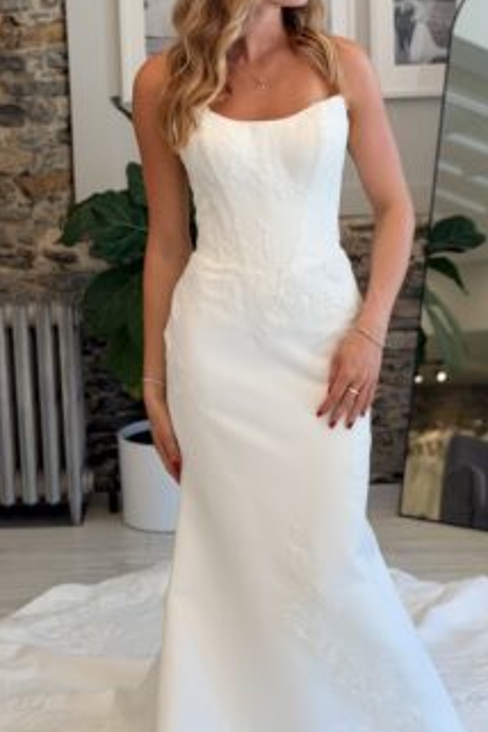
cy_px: 316
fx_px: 1688
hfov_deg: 16.4
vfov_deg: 24.5
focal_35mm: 83
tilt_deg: -10.8
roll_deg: +1.1
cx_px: 290
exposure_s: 1/120
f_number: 1.78
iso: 50
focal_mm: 6.76
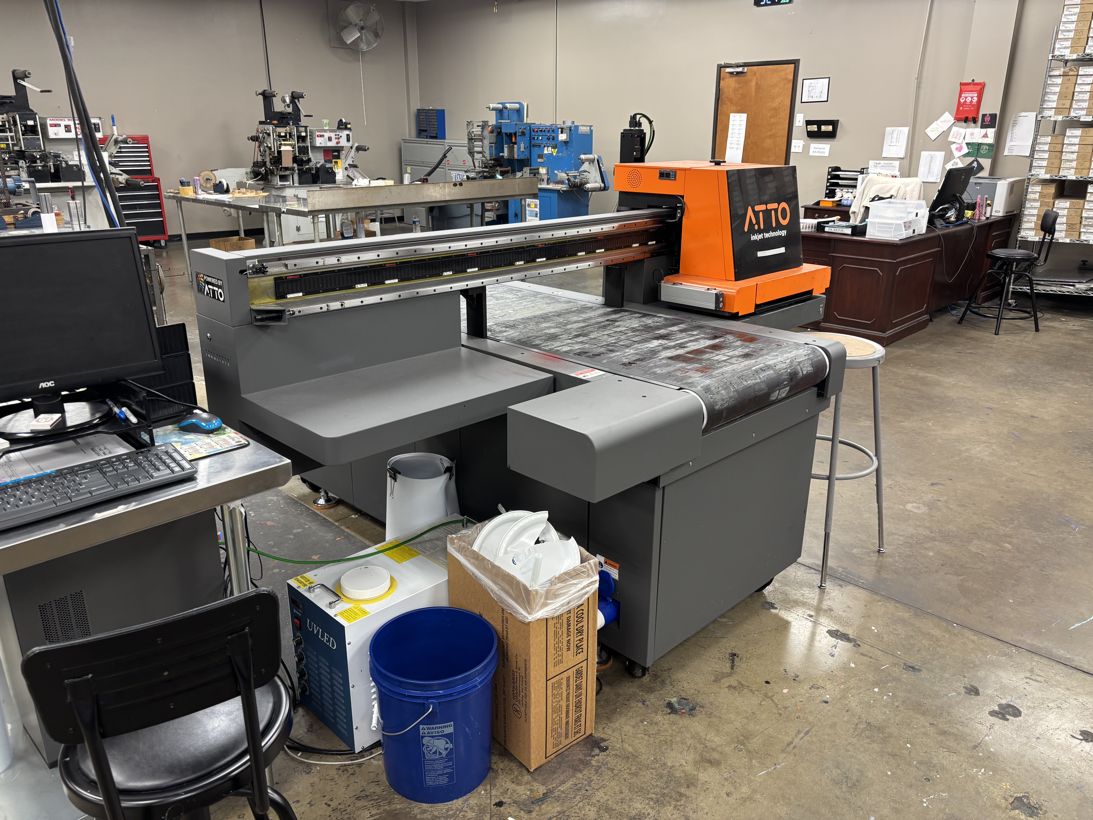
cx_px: 546
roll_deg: -0.7
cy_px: 410
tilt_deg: -18.6
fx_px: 821
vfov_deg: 53.1
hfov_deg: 67.3
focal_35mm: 26
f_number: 1.6
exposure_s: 1/40
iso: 100
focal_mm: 5.96
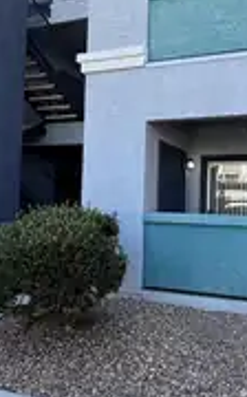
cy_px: 190
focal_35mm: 33
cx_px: 185
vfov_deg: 58.2
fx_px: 357
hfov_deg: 37.3
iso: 40
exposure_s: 1/233
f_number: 2.2
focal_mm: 2.22
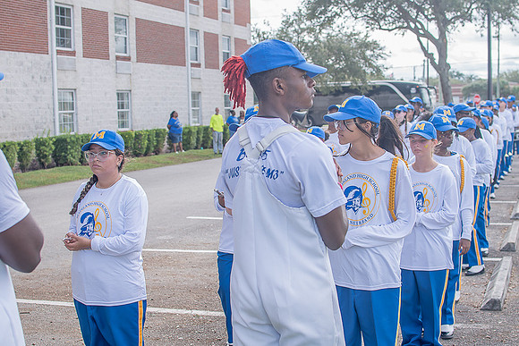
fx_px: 750
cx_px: 260
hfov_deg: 38.2
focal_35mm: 52
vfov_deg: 26.0
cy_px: 173
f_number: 4
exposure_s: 1/320
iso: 100
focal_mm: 35
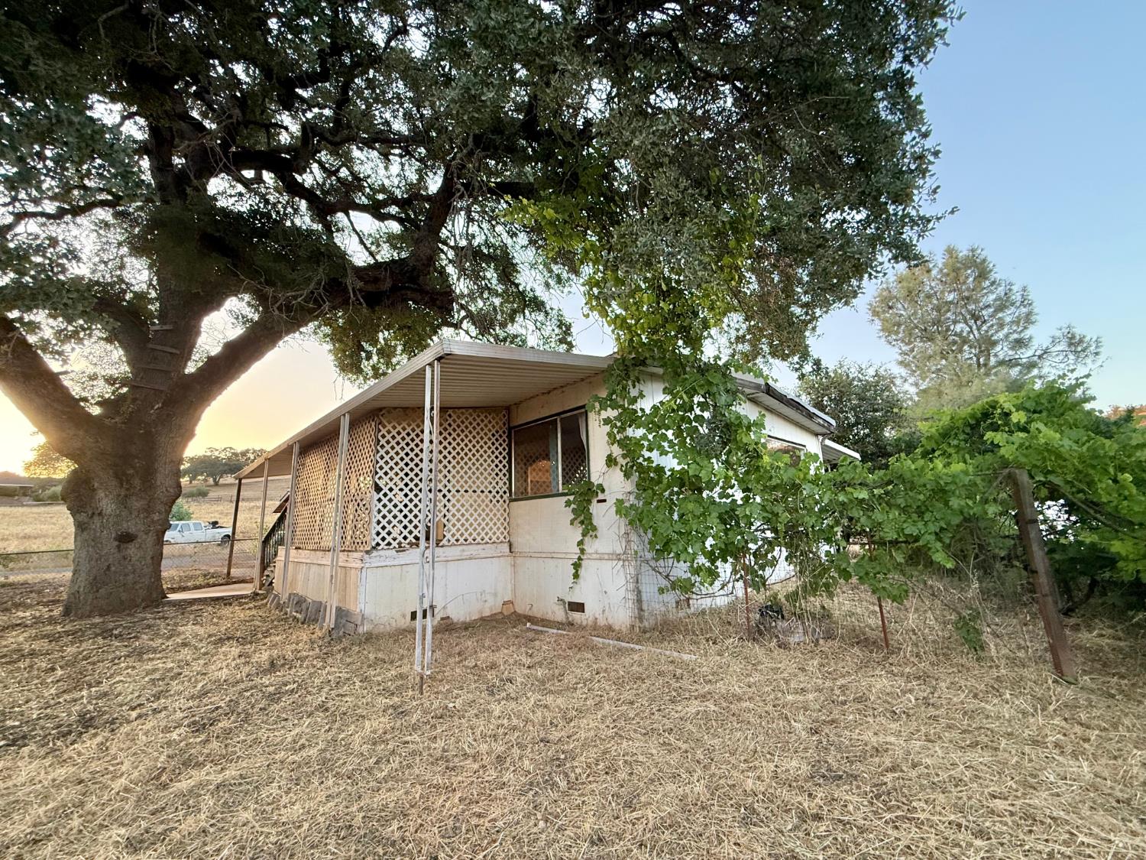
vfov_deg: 85.7
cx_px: 573
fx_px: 463
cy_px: 430
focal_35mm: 14
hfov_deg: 102.1
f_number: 2.2
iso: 160
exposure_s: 1/99
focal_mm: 2.22
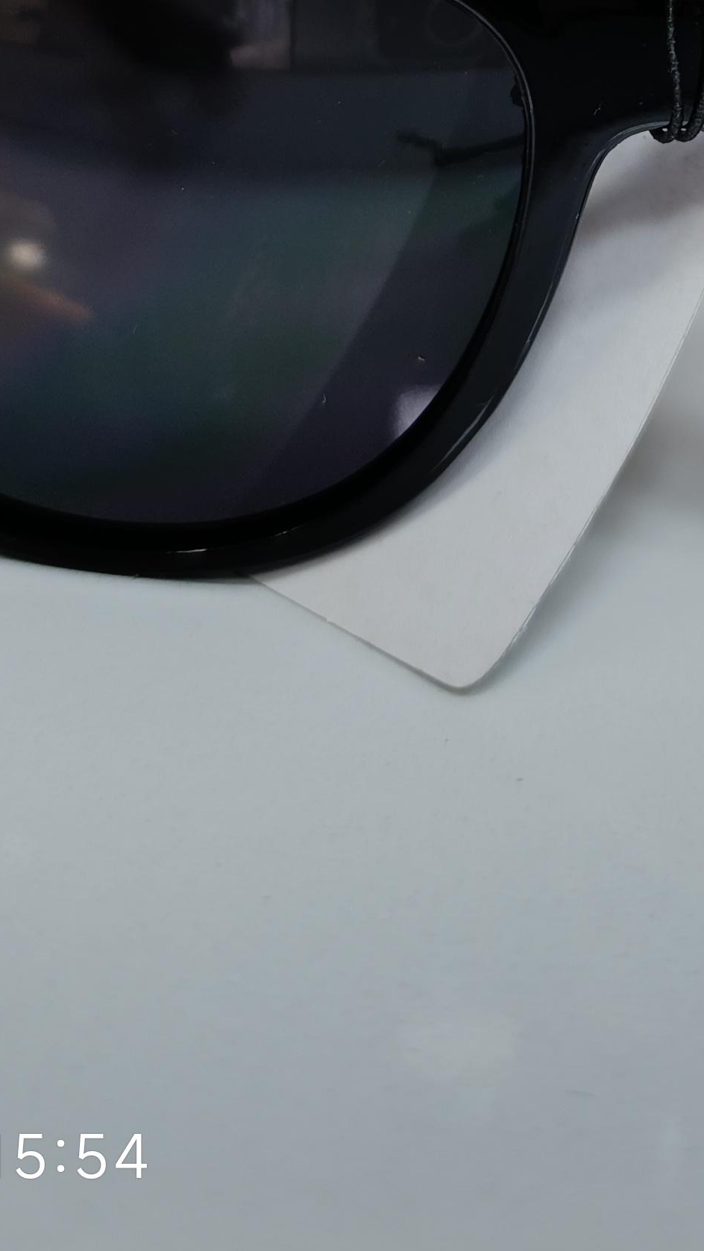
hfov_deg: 19.3
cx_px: 649
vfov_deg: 29.6
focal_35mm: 61
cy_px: -244
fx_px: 2024
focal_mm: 6.14
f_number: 1.6
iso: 160
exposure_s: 1/50
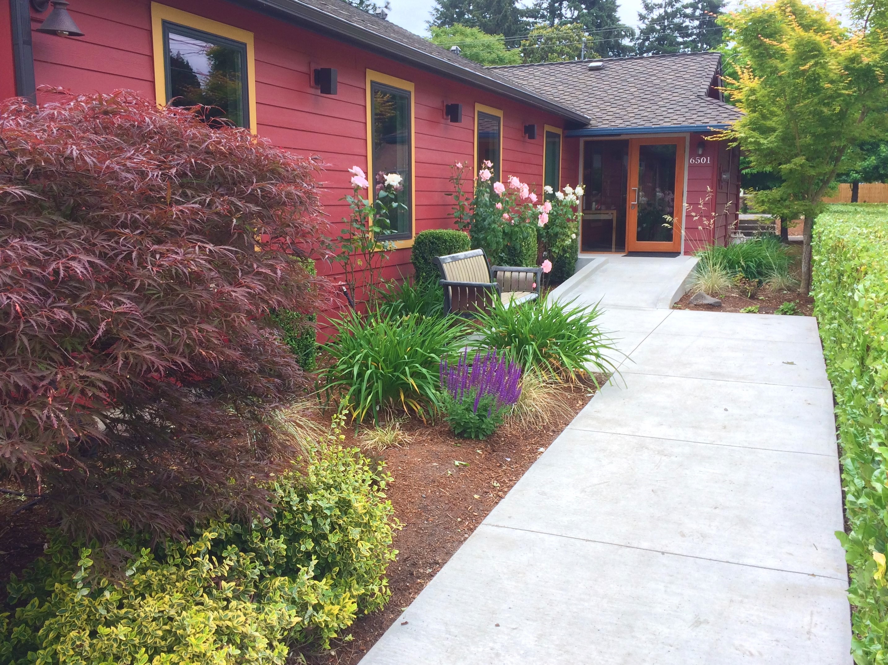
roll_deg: -0.2
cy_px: 332
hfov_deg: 61.7
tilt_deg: -5.6
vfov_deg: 48.2
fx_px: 744
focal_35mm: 29
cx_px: 444
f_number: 2.2
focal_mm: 4.15
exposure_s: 1/336
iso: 32
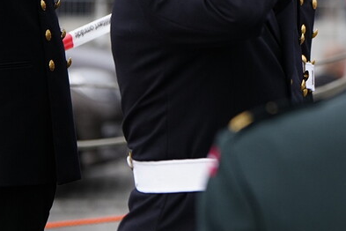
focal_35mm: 472
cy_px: -85
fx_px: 4536
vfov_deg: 2.9
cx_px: 700
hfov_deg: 4.3
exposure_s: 1/2500
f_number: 2.8
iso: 250
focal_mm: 116
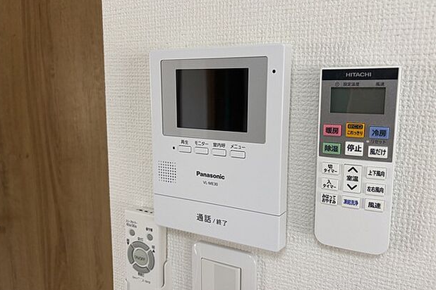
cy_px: 143
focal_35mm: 28
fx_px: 339
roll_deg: -0.2
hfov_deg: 65.5
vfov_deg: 46.4
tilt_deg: -8.4
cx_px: 217
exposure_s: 1/121
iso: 80
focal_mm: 5.96
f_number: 1.6
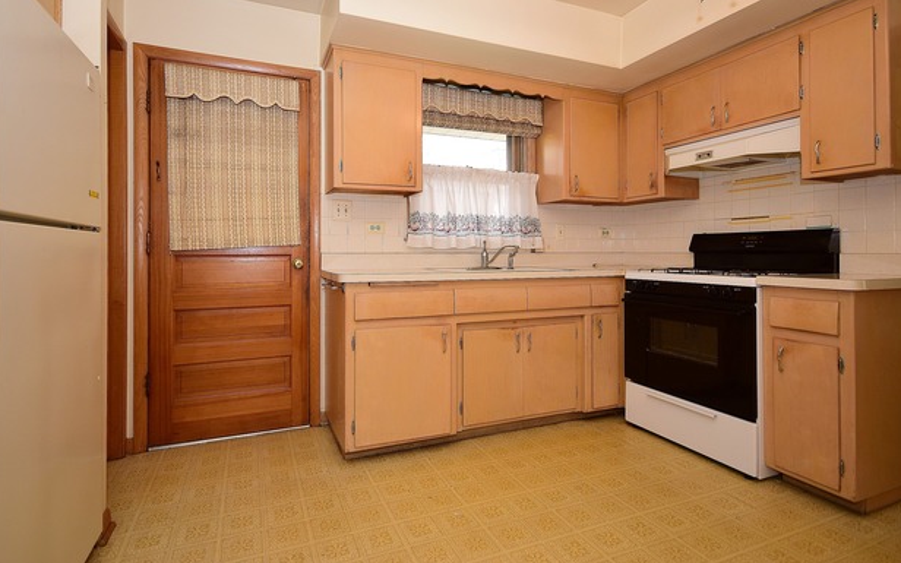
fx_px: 448
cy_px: 254
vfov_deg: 64.1
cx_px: 439
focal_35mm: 18
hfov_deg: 90.2
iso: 500
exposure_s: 1/60
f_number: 6.3
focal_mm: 11.5
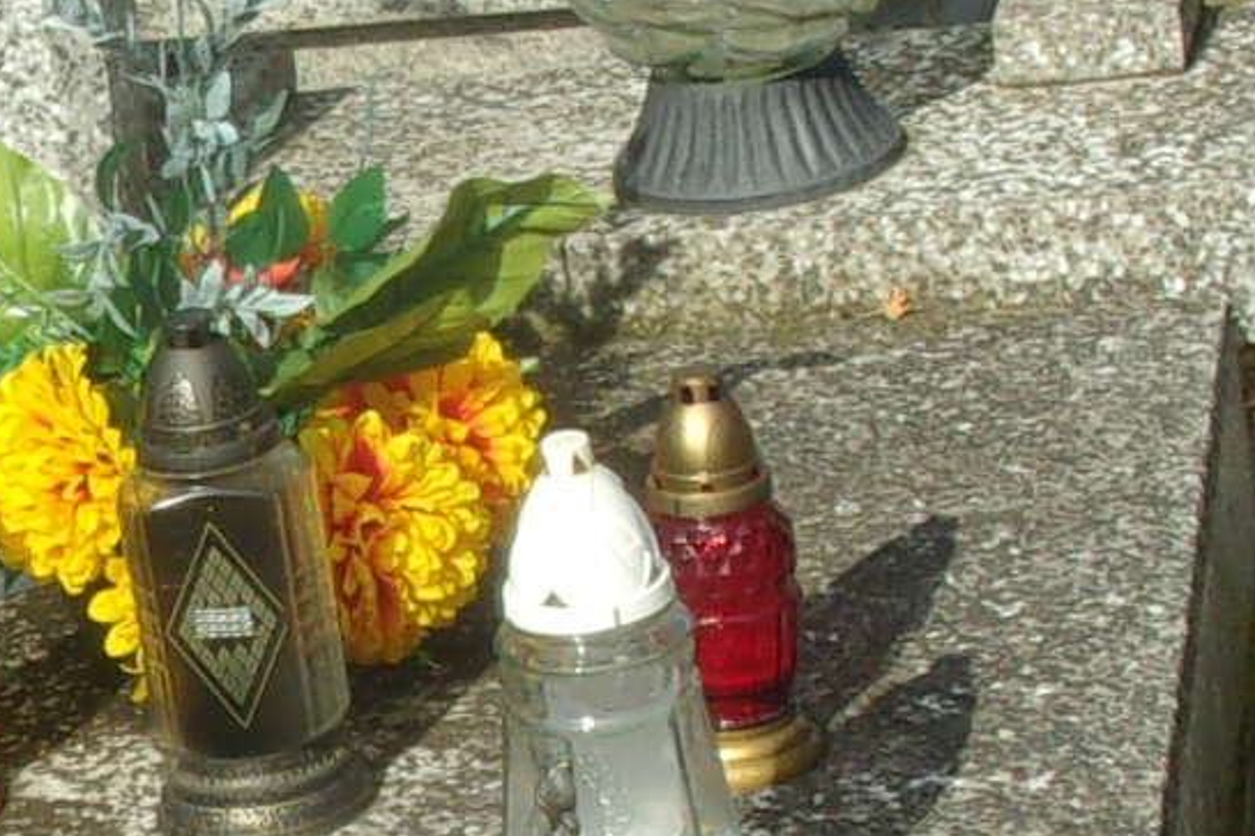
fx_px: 6203
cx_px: -106
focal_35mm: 178
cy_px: 760
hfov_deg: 11.4
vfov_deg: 7.7
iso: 80
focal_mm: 6.4
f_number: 11.8
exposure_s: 1/105
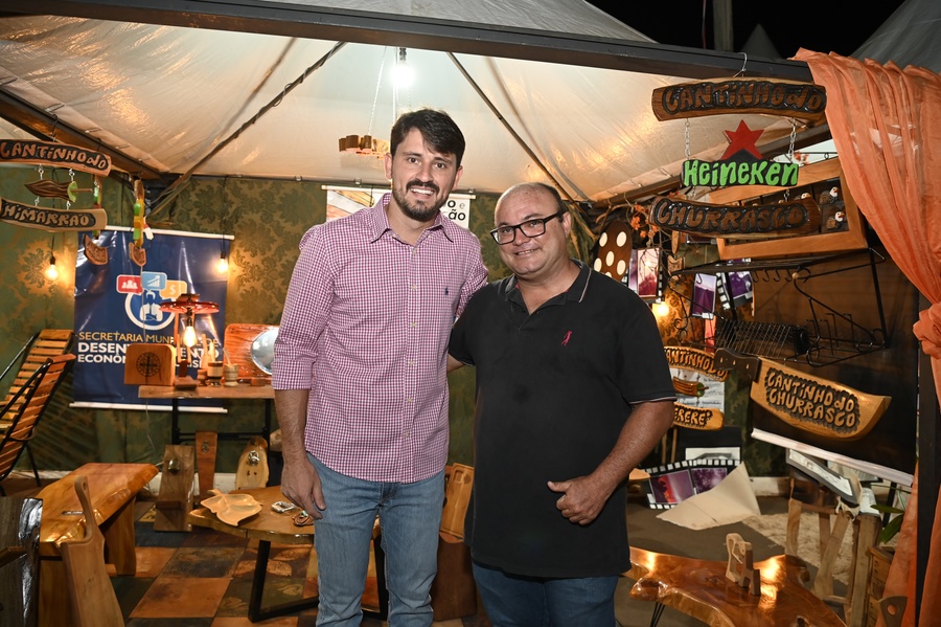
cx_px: 470
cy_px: 314
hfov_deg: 67.4
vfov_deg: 47.9
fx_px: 705
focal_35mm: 27
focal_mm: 27
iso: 1800
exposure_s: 1/60
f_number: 4
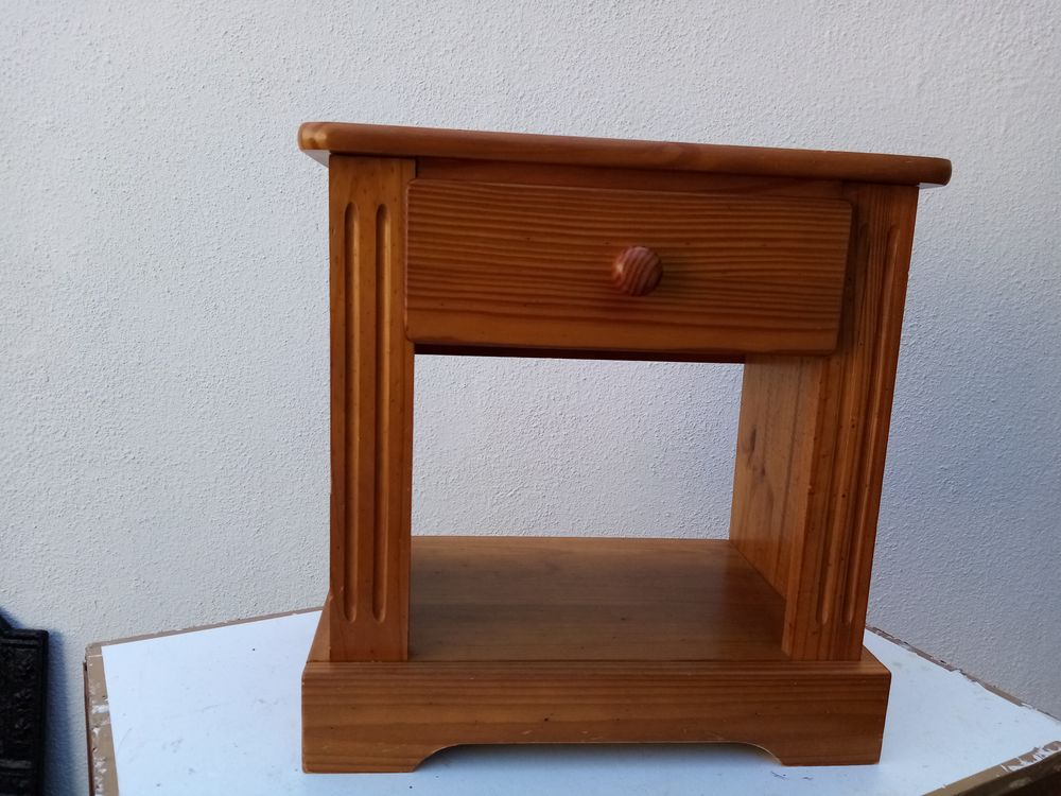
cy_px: 398
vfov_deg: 53.1
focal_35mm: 26
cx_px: 530
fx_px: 797
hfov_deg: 67.3
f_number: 1.8
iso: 103
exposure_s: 1/294
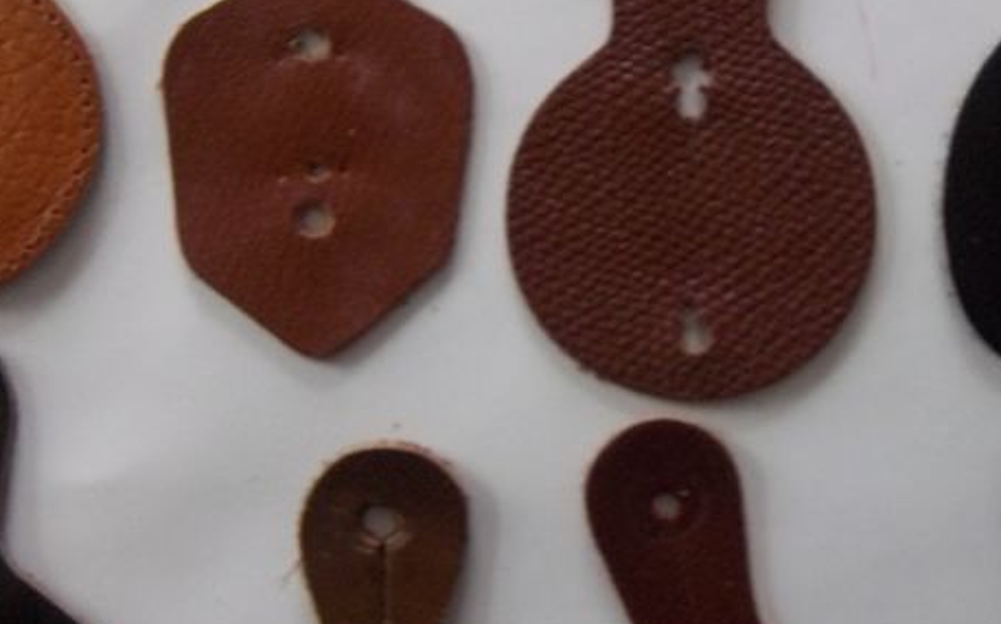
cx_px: 659
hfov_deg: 31.3
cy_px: 320
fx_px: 1772
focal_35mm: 65
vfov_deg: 20.0
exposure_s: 1/20
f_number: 3.5
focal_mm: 5.05
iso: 160
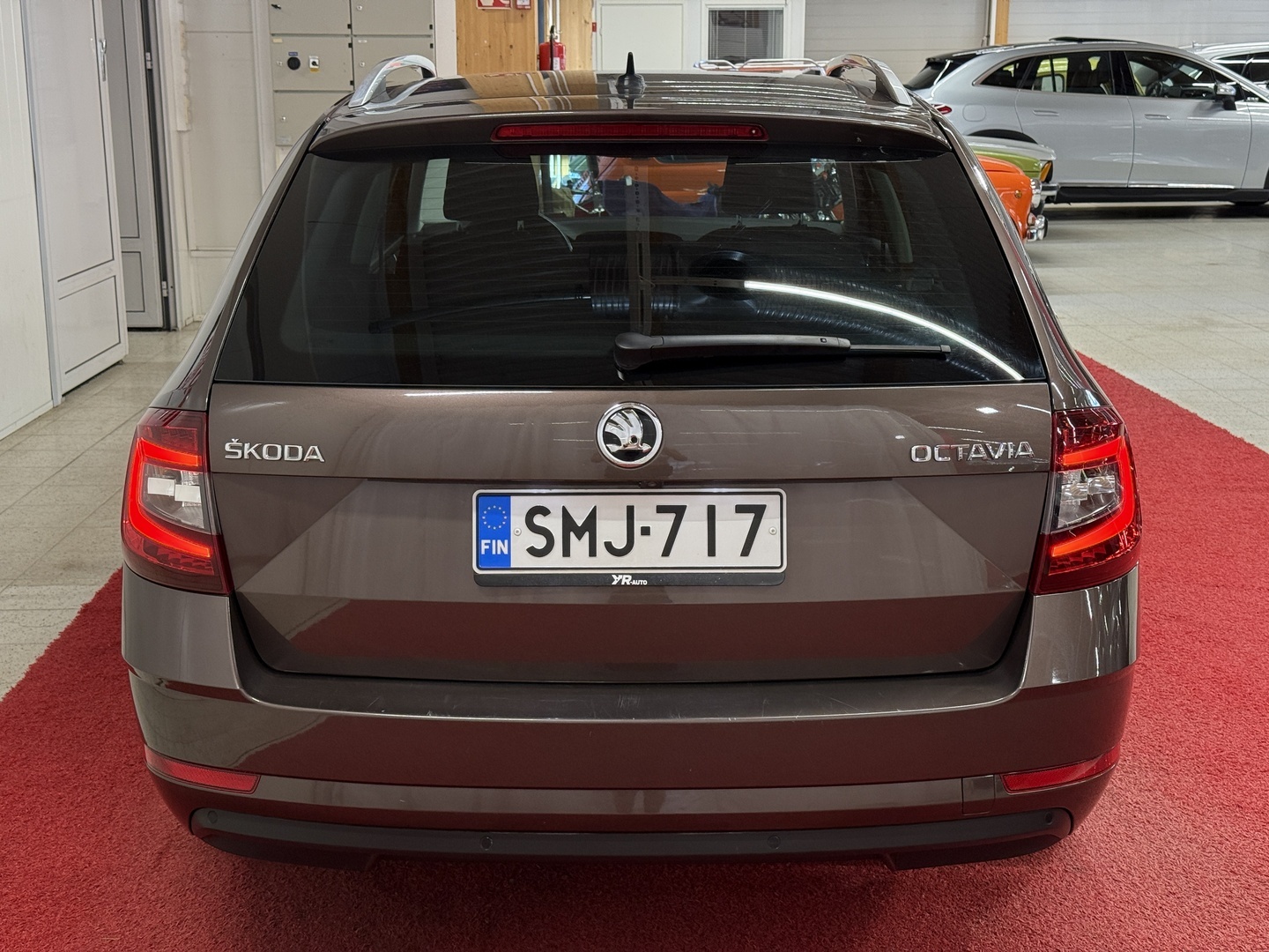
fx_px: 1760
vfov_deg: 30.3
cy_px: 476
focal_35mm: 48
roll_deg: -0.1
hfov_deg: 39.7
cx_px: 634
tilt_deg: -12.8
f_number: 1.78
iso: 125
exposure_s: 1/100
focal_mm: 6.76
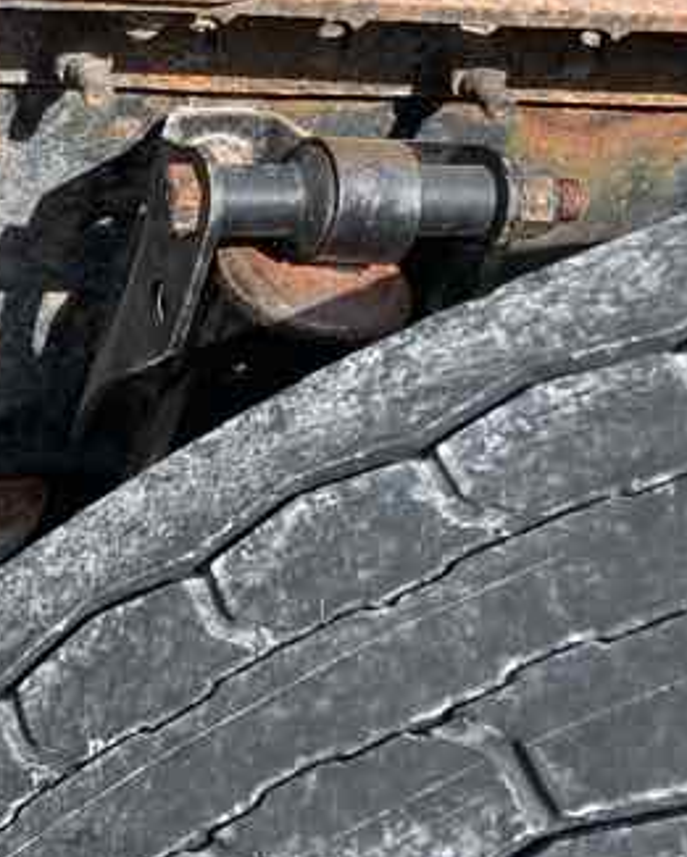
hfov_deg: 13.5
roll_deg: -0.3
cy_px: 373
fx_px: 2413
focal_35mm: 95
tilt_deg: -41.1
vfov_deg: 20.2
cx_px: -750
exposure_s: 1/962
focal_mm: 4.25
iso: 25
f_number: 1.8
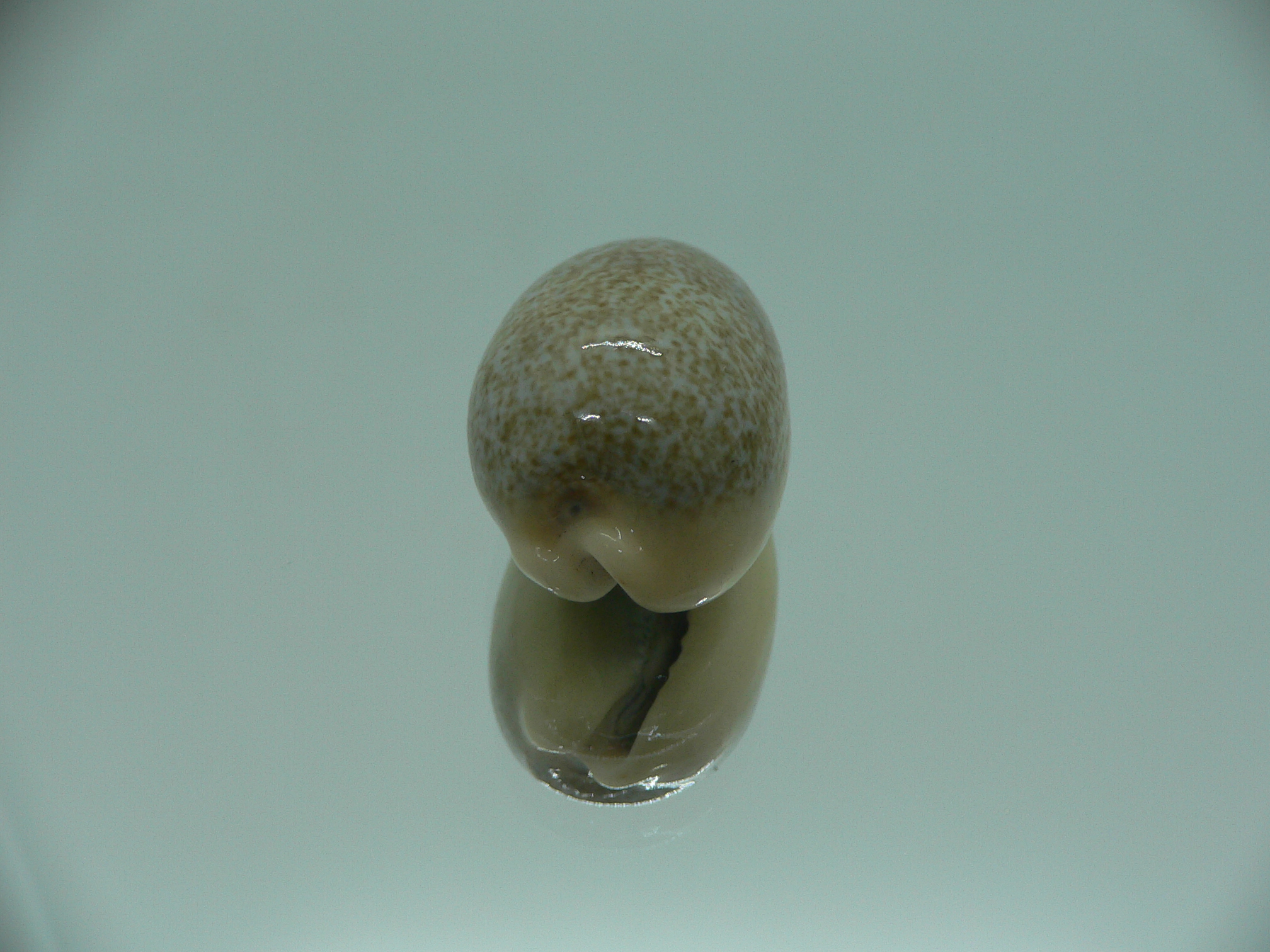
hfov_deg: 52.6
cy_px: 476
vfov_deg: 40.7
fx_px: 1284
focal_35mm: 35
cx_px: 635
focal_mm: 4.6
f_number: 2.8
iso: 80
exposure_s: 1/60
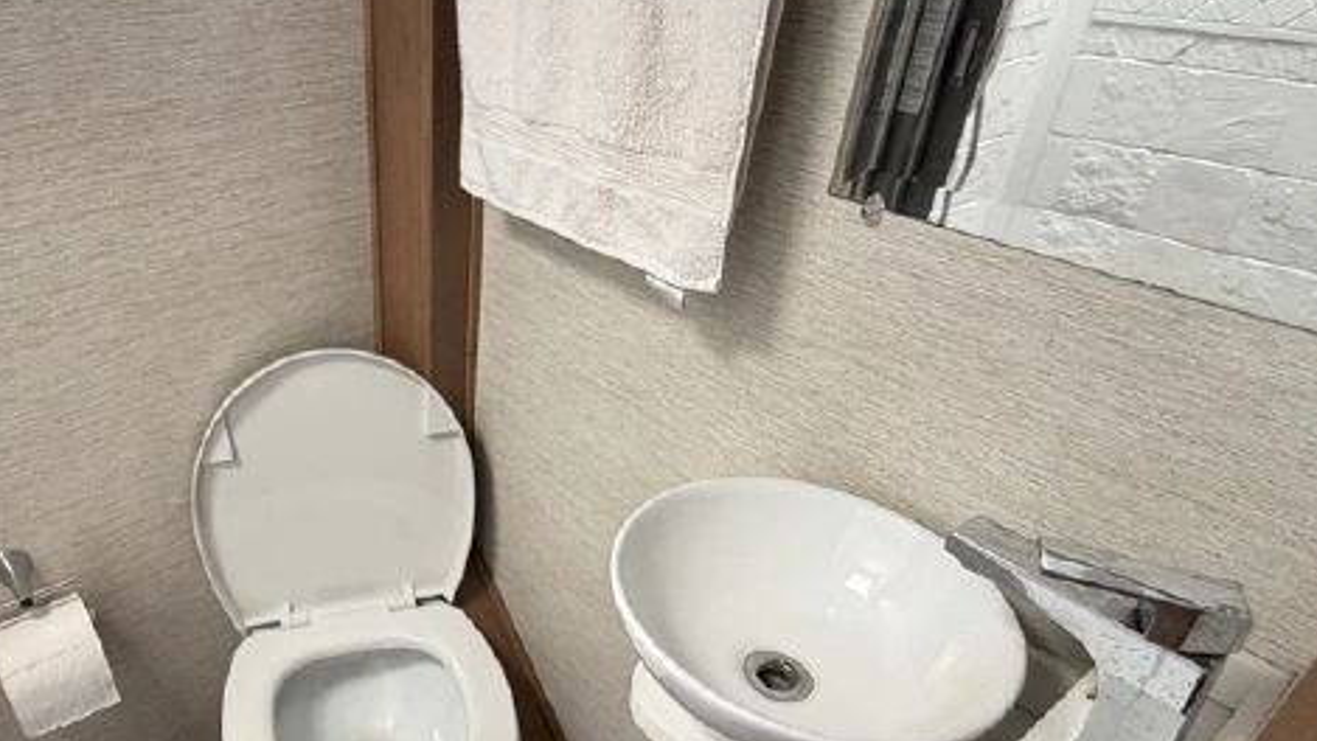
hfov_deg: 69.4
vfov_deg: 44.2
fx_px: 908
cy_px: 443
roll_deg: +0.0
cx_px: 418
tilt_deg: -33.6
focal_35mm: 26
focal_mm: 2.22
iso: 160
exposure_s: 1/121
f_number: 2.2
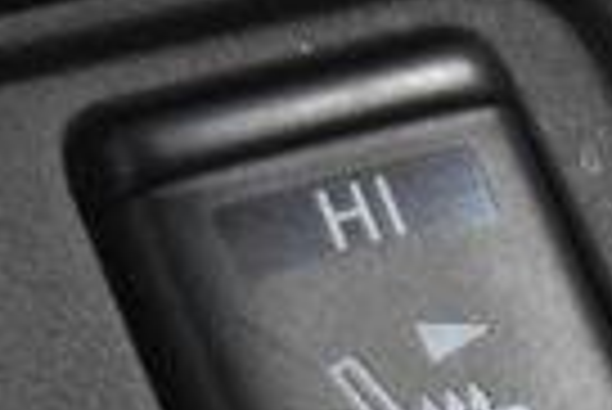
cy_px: 516
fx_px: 16848
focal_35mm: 990
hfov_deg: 2.1
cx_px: -184
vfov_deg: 1.4
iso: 2500
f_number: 5.6
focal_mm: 140
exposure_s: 1/200
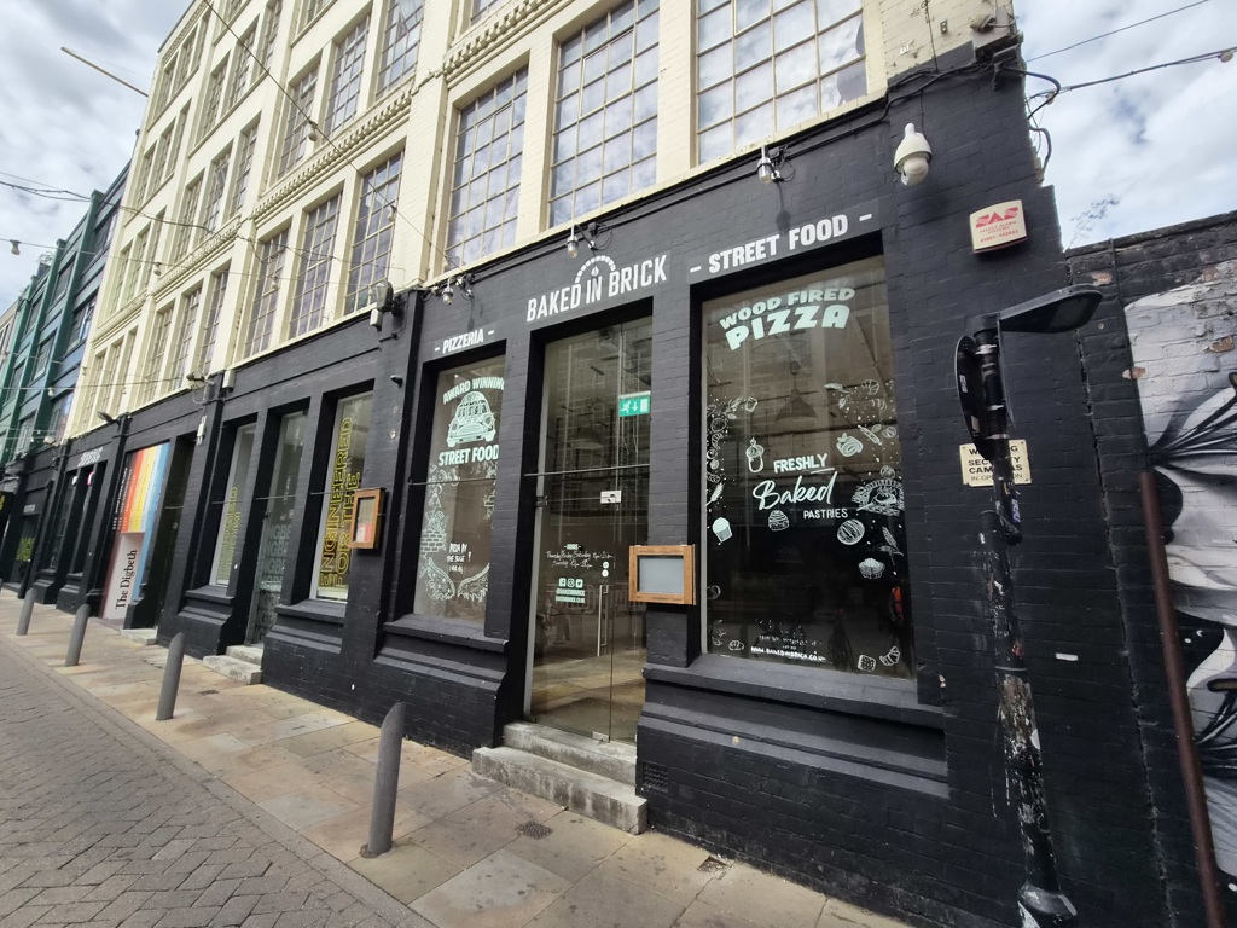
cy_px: 464
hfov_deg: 106.2
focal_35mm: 13
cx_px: 618
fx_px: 465
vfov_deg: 89.9
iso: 100
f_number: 2.2
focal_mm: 2.2
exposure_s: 1/2480
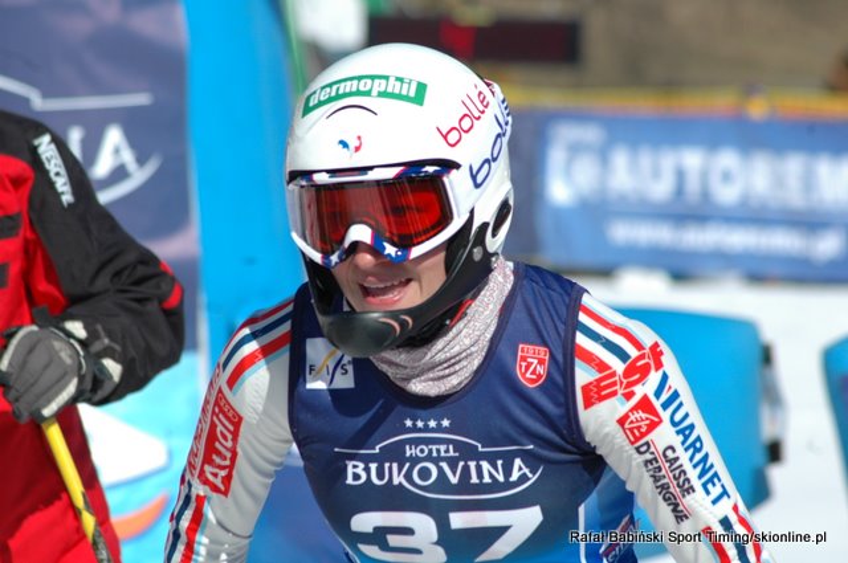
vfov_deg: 4.8
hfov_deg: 7.2
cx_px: 424
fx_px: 6705
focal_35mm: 285
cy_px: 282
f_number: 8
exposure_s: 1/1000
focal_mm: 190
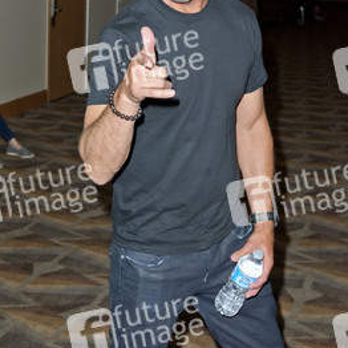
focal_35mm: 65
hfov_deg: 26.5
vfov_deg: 26.4
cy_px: 129
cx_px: 175
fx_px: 739
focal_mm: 50
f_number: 6.3
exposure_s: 1/320
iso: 400
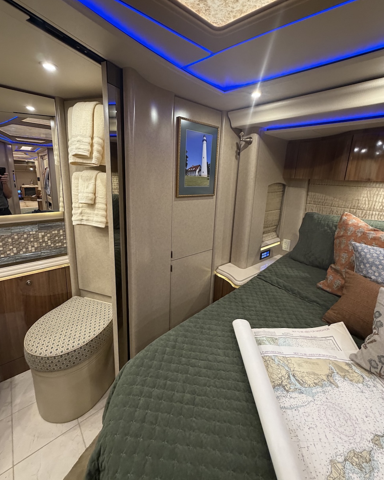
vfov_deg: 96.6
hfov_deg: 84.1
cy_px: 224
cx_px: 188
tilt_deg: -13.4
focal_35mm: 15
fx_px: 213
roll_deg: -2.2
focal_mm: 2.22
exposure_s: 1/80
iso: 320
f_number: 2.2
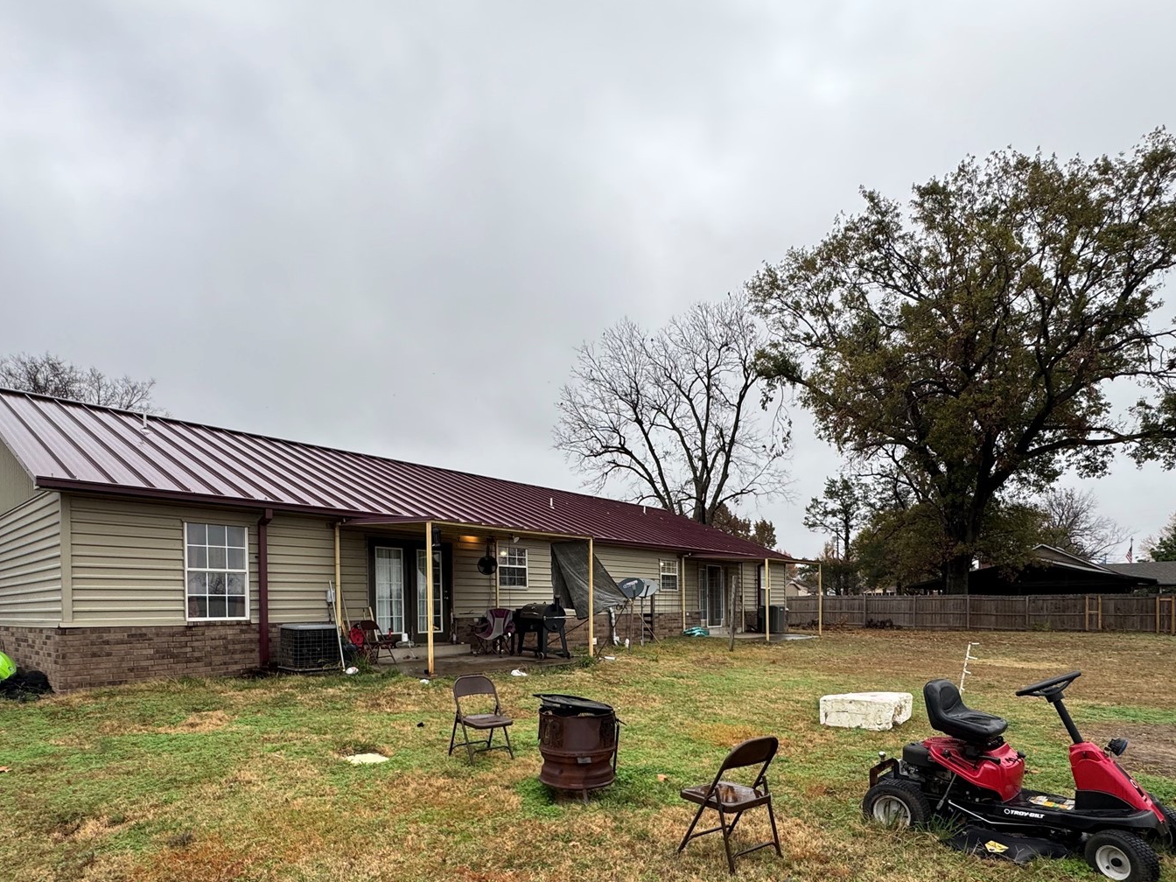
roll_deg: +0.3
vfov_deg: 63.6
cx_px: 583
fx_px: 679
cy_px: 614
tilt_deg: -1.6
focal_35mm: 20
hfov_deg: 81.7
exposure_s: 1/134
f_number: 2.2
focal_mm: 2.22
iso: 40
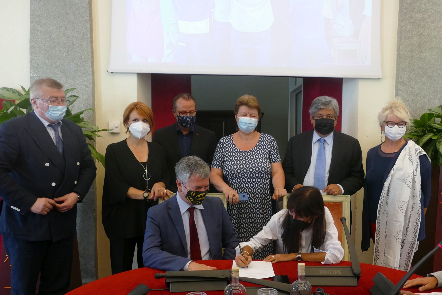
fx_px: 417
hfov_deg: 55.3
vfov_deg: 38.8
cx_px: 271
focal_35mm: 34
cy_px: 165
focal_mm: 9.12
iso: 500
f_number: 2.8
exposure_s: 1/60
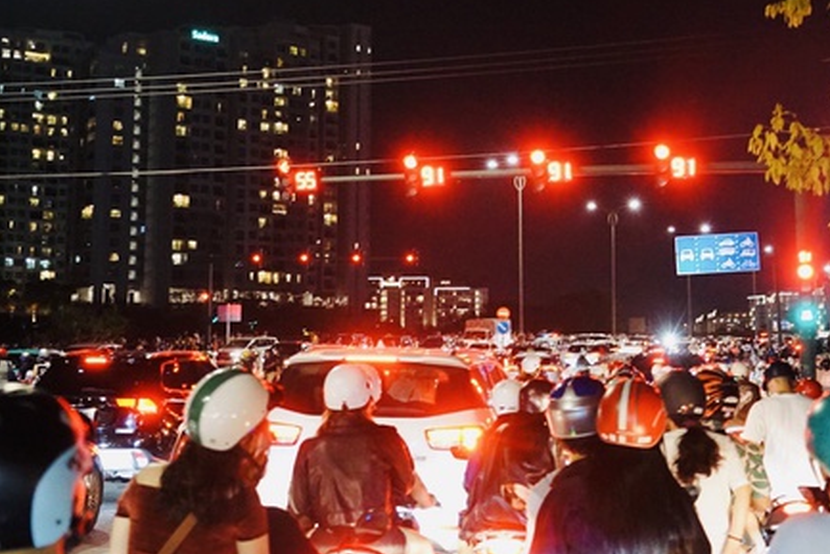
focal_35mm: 59
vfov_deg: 22.9
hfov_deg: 33.8
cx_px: 498
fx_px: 1361
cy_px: 165
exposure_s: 1/60
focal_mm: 35
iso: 6400
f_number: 4
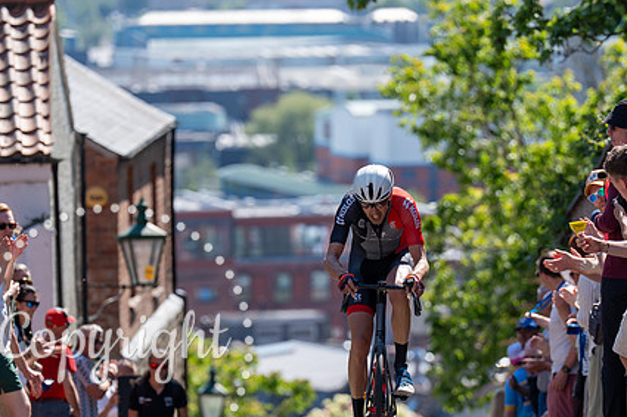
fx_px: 5588
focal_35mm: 321
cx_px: 366
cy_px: 316
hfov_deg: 6.4
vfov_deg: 4.3
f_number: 3.5
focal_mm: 197
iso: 125
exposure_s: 1/1000
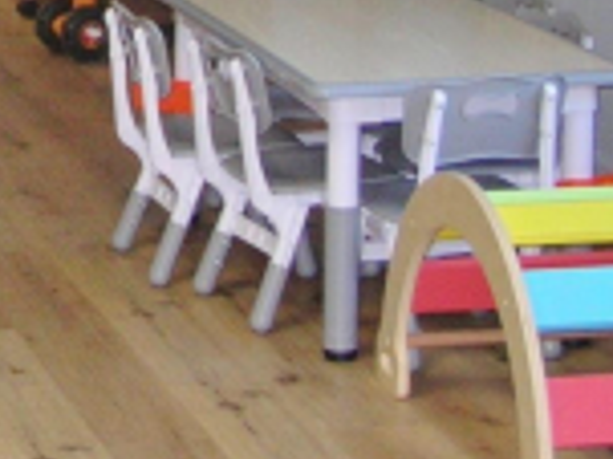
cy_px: -292
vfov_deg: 9.0
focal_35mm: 159
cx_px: -187
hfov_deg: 12.1
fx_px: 2813
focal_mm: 6
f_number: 2.7
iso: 85
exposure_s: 1/60.1
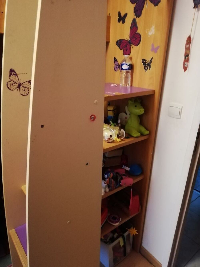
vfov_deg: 67.3
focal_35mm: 26
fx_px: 200
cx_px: 100
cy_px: 134
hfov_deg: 53.1
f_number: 2.2
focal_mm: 3.21
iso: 1000
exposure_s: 1/14.3
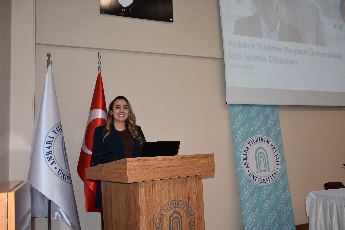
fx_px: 287
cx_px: 172
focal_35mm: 30
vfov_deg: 43.6
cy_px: 115
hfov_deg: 61.9
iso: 400
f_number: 3.5
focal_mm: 20
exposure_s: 1/60
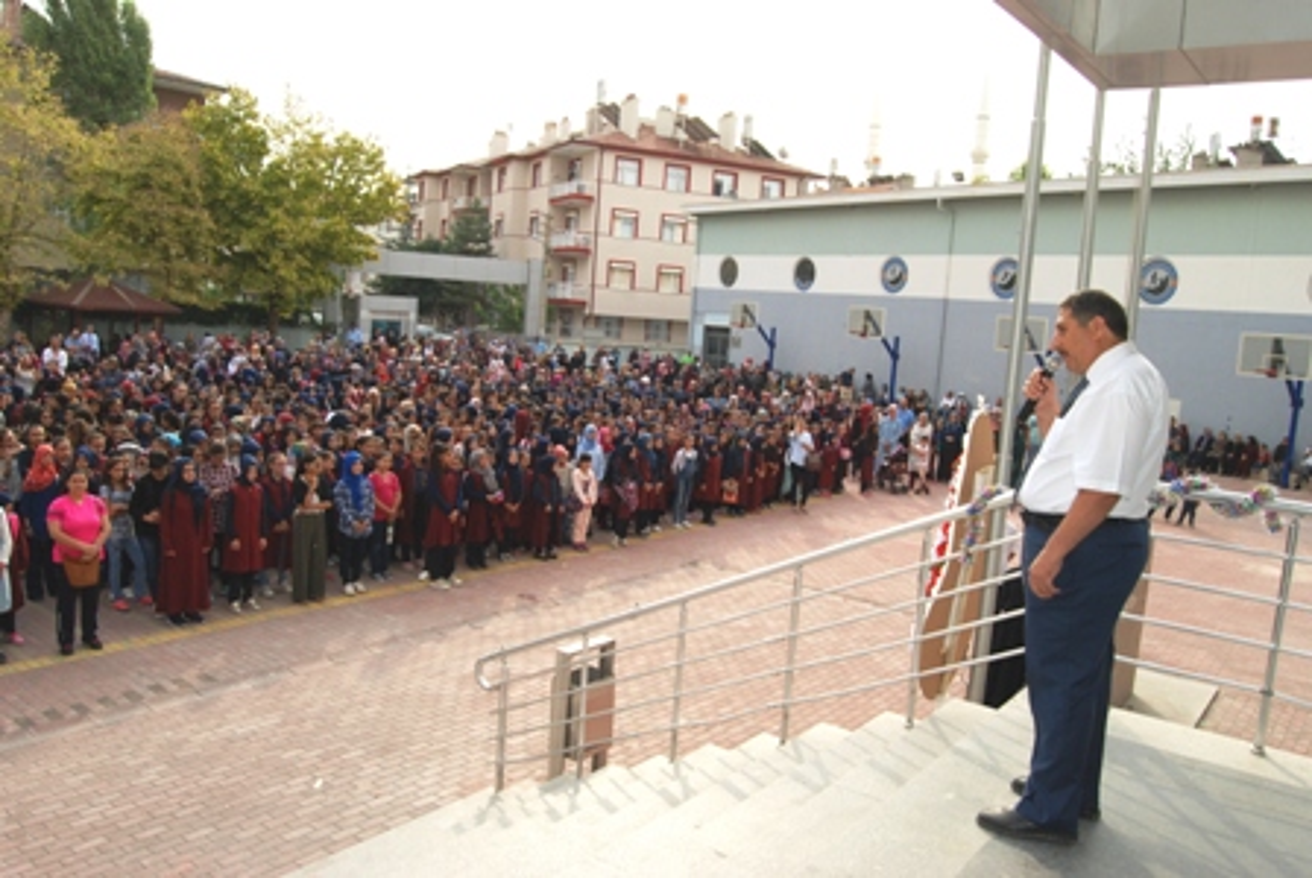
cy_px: 439
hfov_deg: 67.3
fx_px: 985
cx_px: 656
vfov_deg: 48.1
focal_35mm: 27
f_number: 10
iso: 400
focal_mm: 18
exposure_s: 1/200
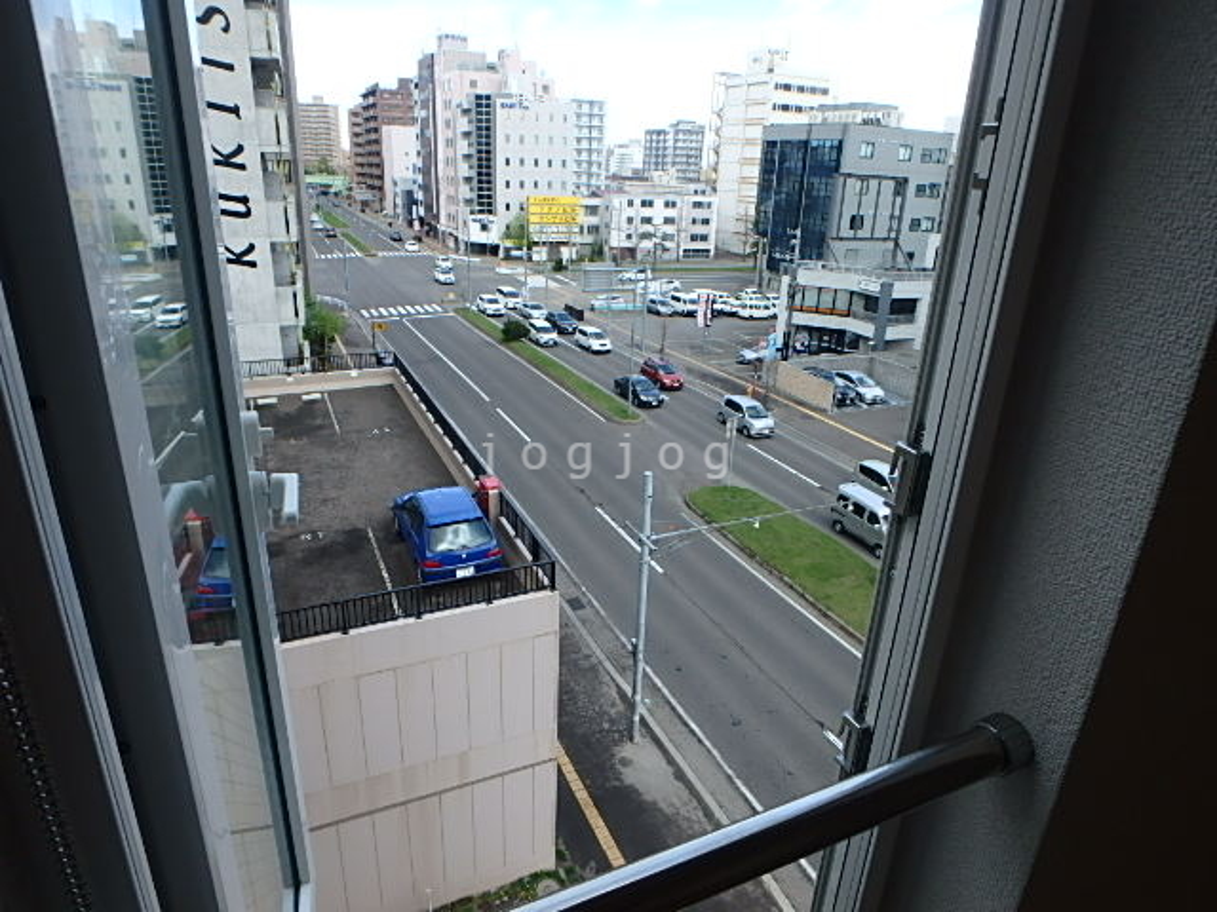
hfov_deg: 79.0
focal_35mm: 21
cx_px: 608
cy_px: 456
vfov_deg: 63.4
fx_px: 738
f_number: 3.5
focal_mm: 3.7
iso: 125
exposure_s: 1/500
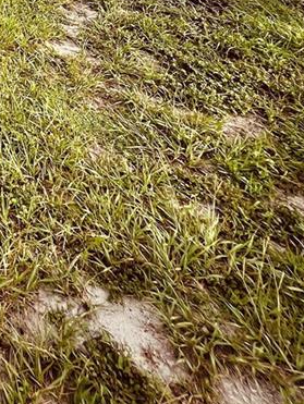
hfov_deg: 24.8
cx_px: -172
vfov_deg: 28.2
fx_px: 491
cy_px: -209
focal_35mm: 42
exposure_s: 1/1014
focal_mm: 1.57
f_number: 1.8
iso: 32
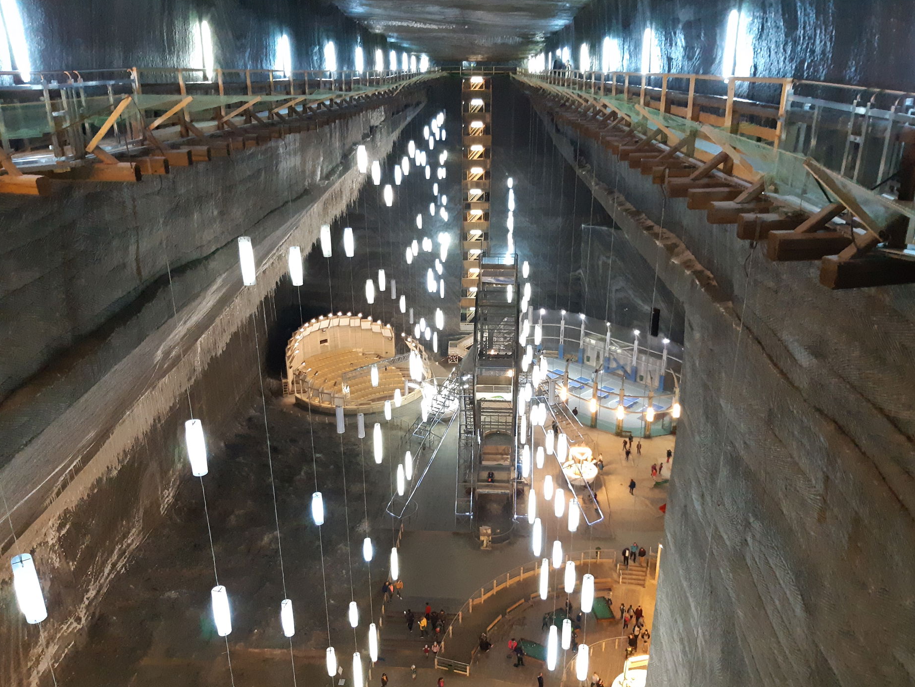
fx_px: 714
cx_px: 472
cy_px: 350
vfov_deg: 51.4
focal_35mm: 27
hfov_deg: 65.3
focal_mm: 3.93
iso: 640
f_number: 1.7
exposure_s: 1/25
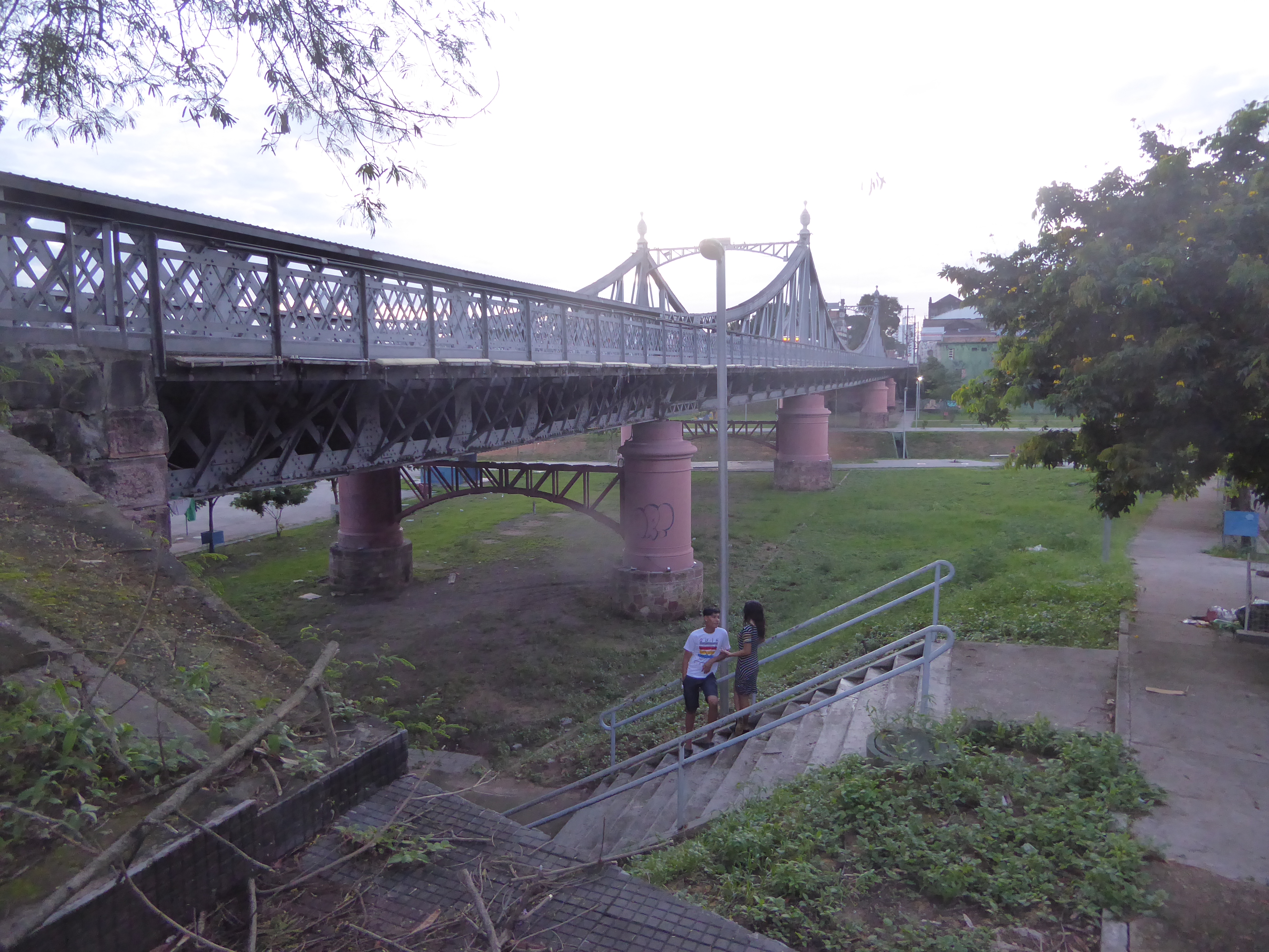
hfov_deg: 69.4
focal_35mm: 25
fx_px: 916
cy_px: 476
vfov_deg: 54.9
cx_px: 634
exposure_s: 1/30
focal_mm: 4.3
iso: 400
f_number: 3.3
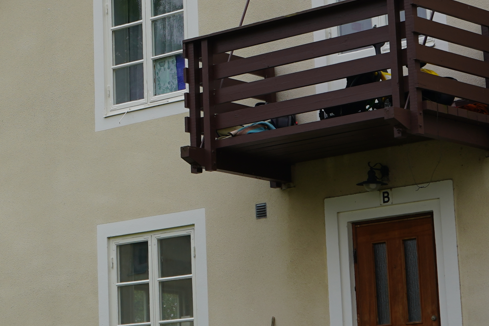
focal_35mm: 133
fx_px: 1806
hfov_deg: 15.0
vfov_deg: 10.2
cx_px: -53
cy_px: -35
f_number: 5
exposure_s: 1/640
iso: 100
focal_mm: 43
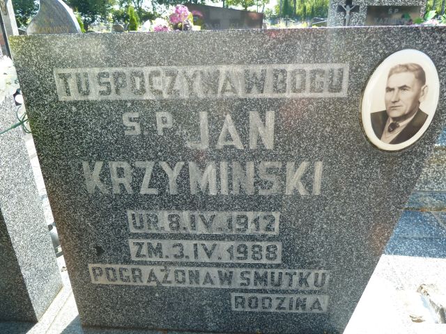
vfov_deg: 54.9
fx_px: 322
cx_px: 223
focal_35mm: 25
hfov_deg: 69.4
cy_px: 167
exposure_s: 1/100
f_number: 3.3
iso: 80
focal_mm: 4.1
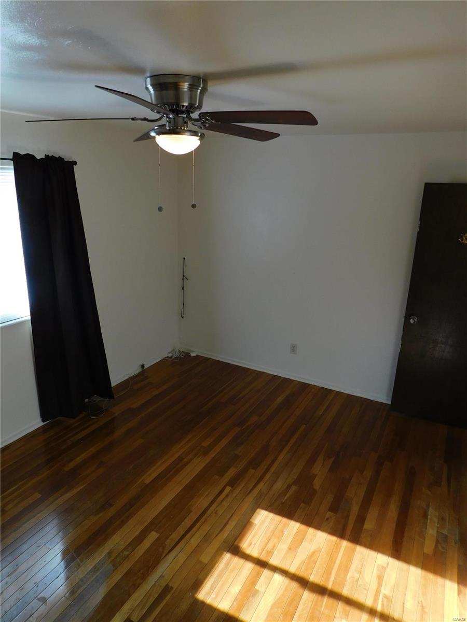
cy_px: 311
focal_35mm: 23
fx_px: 414
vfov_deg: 73.9
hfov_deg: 58.9
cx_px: 234
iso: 125
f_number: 3
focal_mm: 4
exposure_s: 1/80
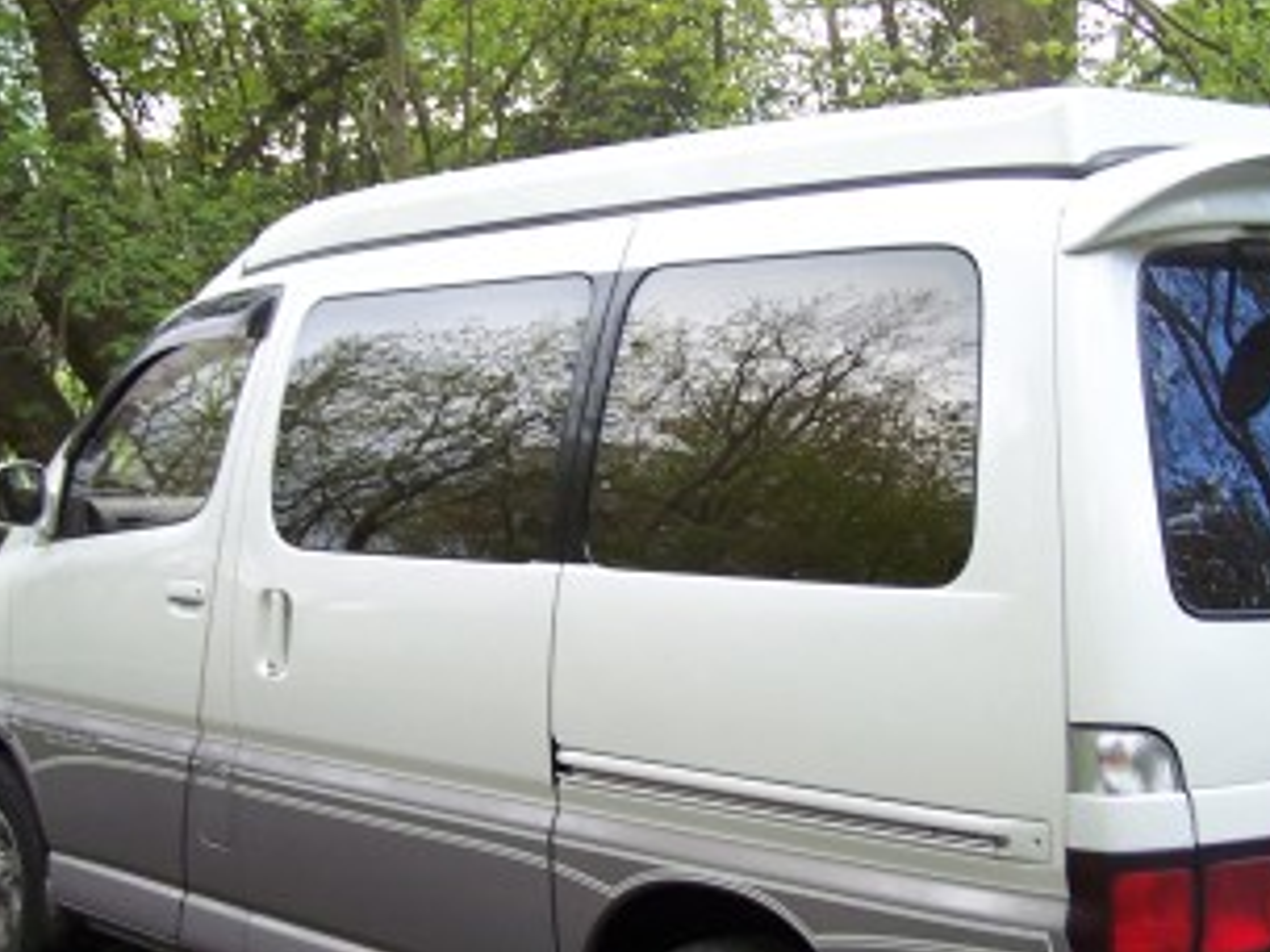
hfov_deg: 30.2
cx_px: 731
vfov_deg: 22.8
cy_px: 622
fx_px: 2348
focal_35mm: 64
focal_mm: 6.3
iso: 80
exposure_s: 1/60
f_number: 2.8
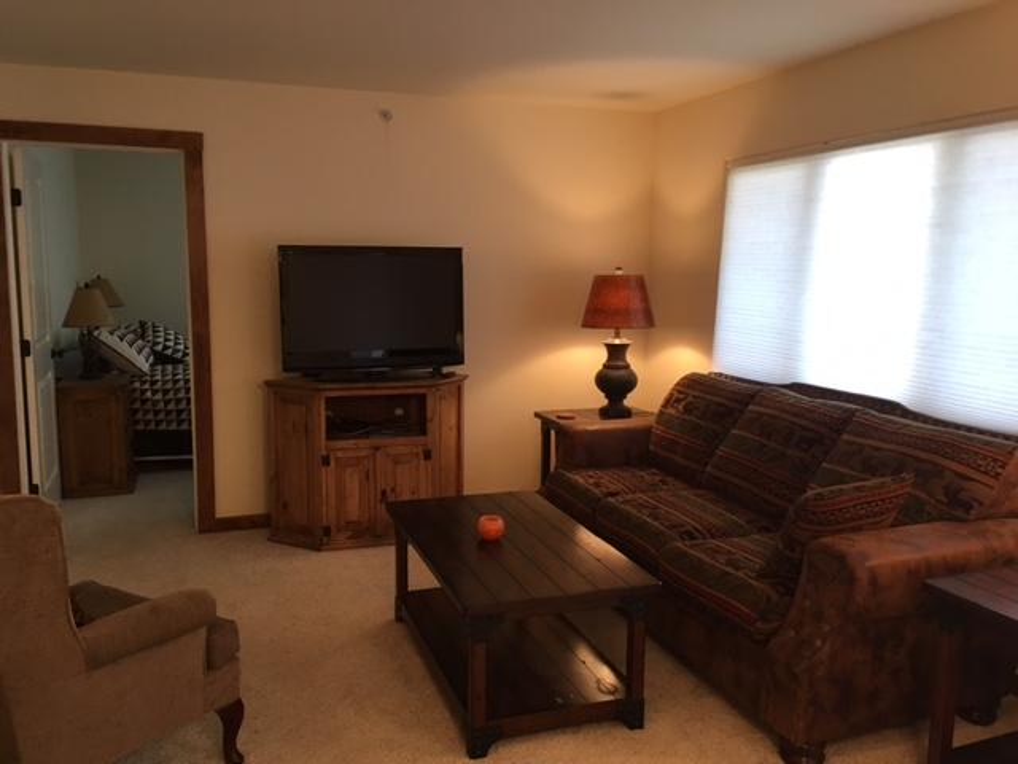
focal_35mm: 29
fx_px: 853
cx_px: 509
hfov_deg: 61.7
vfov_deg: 48.2
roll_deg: -1.5
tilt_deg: -8.6
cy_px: 382
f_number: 2.2
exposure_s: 1/30
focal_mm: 4.15
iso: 80
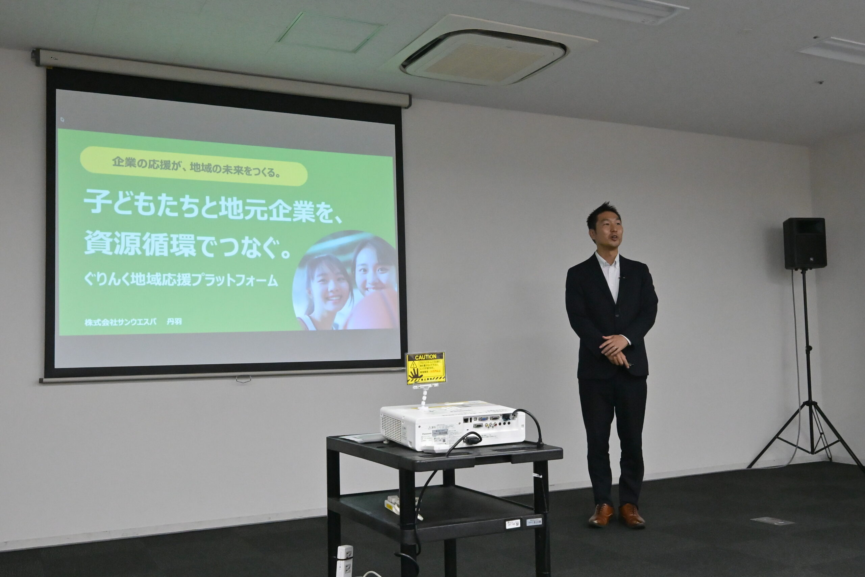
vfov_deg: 38.9
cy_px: 288
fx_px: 817
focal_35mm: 34
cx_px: 432
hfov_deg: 55.8
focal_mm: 23
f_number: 7.1
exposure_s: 1/320
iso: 6400
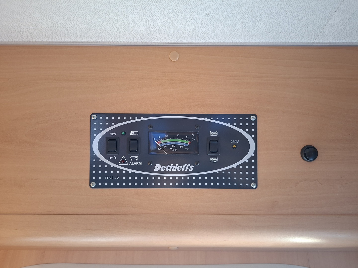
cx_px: 179
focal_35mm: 23
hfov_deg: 73.9
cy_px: 134
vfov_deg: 58.9
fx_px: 238
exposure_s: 1/33
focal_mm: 5.54
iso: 250
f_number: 1.8
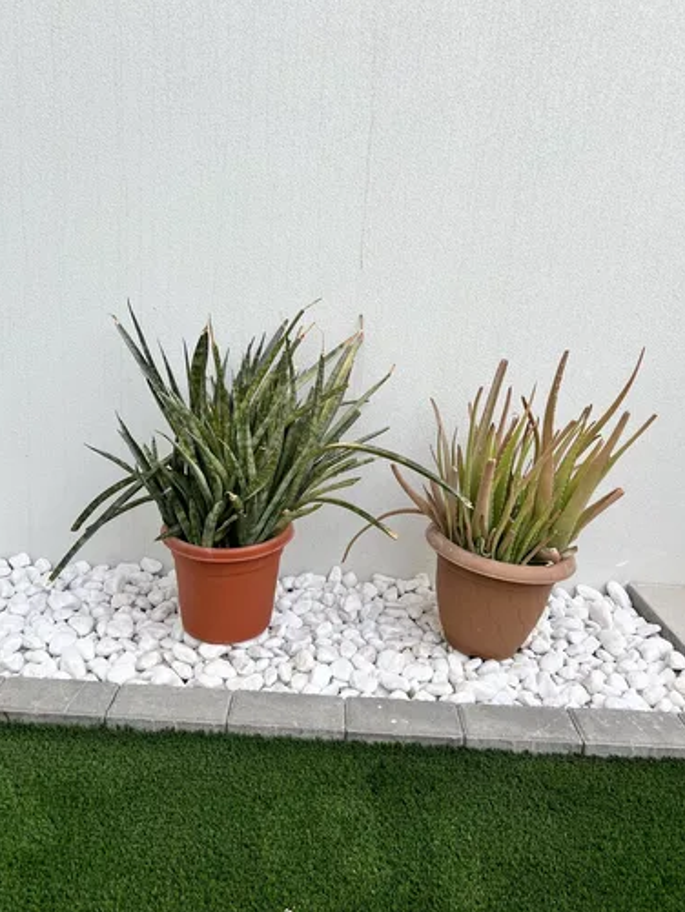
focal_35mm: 27
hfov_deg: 51.4
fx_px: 712
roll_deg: -3.9
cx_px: 337
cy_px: 442
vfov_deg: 65.3
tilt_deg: -11.8
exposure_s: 1/718
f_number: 1.5
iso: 50
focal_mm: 5.7
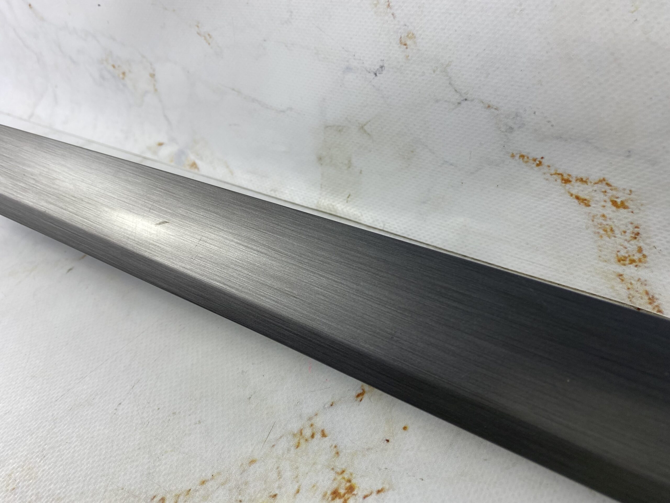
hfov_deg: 67.3
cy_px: 252
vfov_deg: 53.1
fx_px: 503
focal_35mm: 26
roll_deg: +10.0
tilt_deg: -44.1
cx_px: 335
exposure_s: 1/204
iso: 32
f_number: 1.8
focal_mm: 4.25
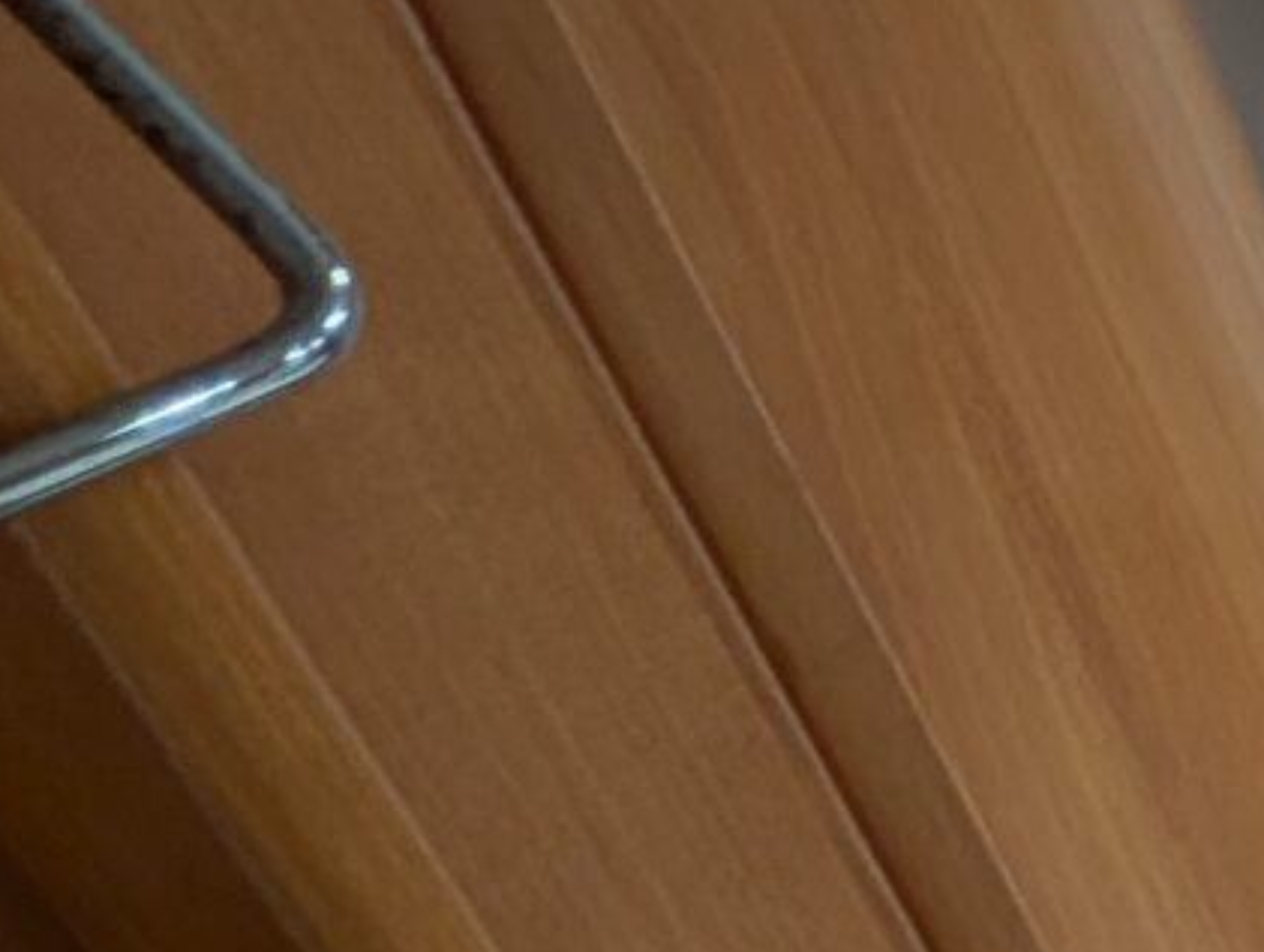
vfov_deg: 20.1
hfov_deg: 15.6
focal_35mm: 73
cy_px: 703
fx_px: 2669
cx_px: 2951
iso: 69
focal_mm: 2.02
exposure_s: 1/29.1
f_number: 1.7
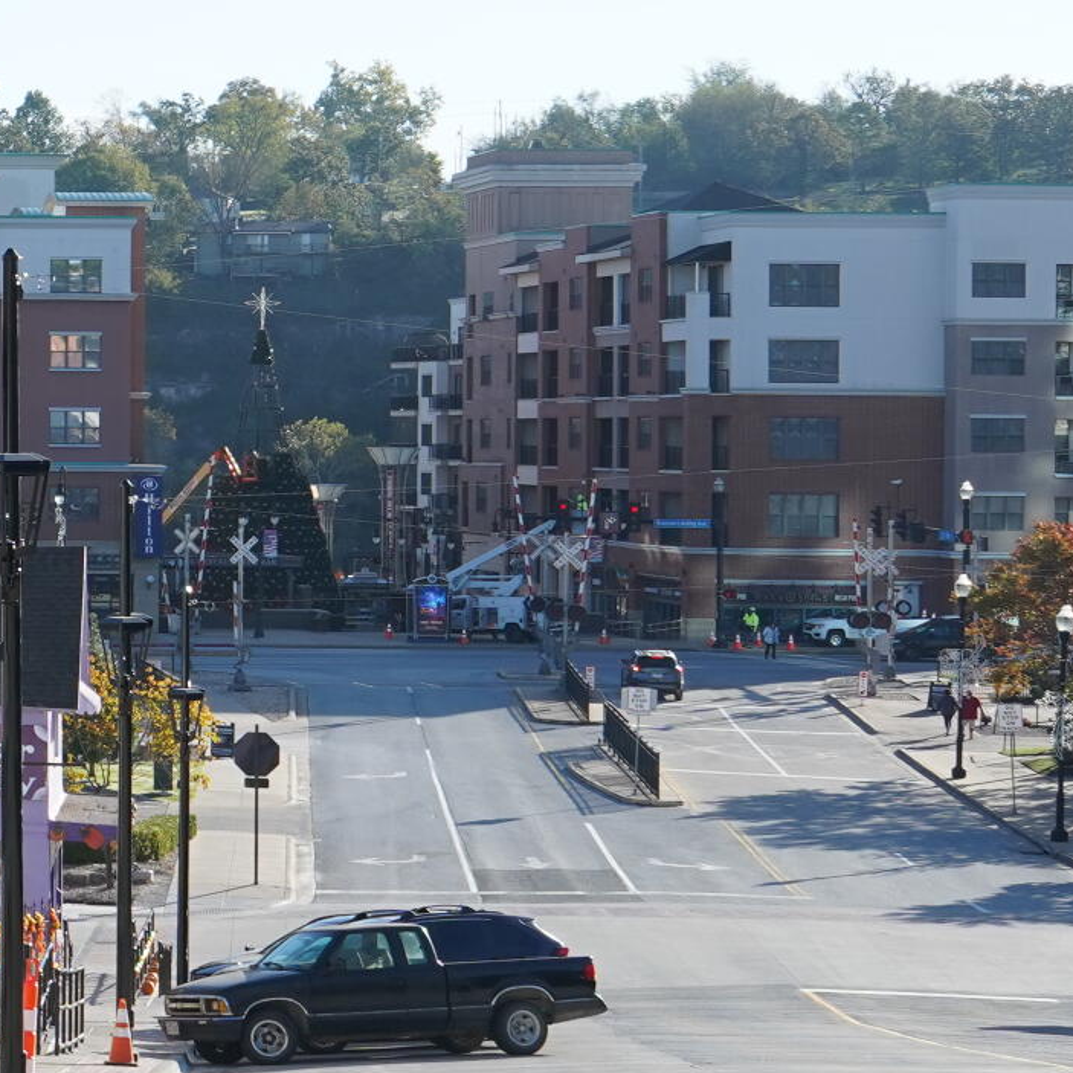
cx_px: -879
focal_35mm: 116
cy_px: 379
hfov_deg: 13.4
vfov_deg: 15.0
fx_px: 4068
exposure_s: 1/250
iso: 320
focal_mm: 32
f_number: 10
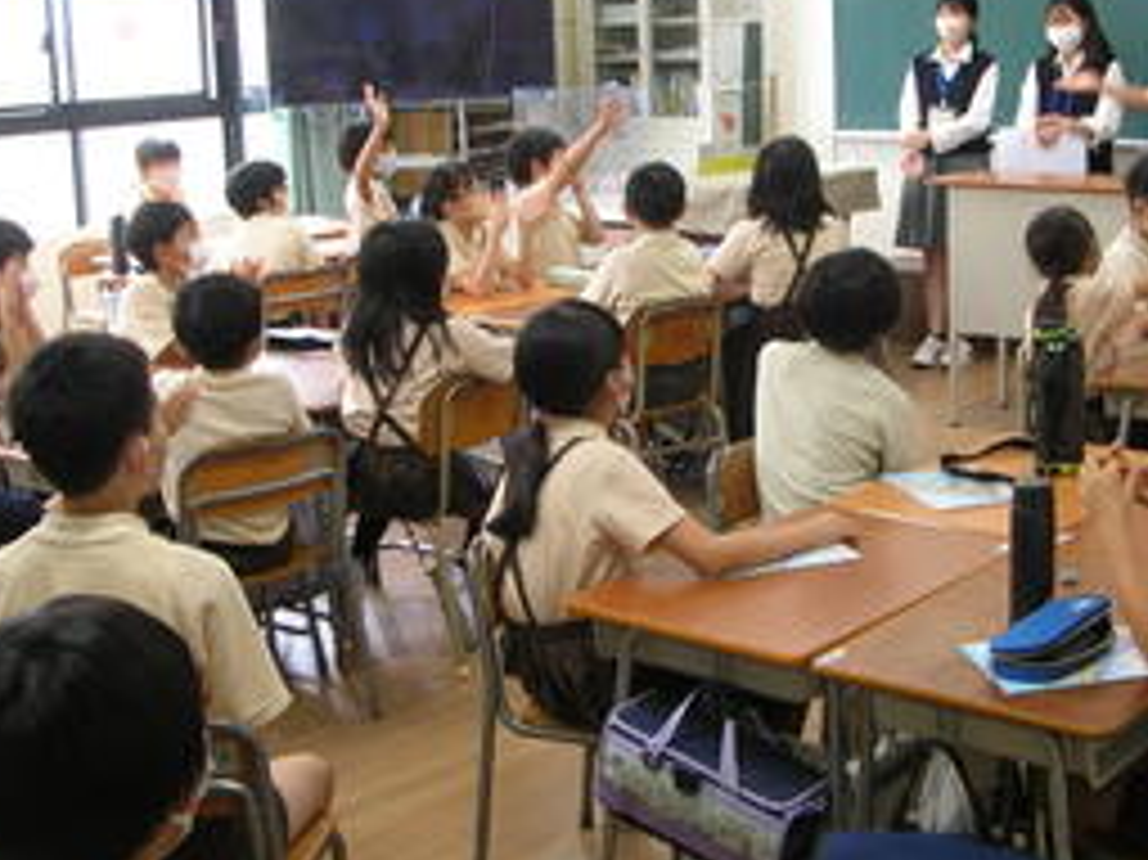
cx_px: 756
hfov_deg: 34.7
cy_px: 392
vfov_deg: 26.5
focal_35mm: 55
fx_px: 1823
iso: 50
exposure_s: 1/12
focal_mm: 5.8
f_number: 2.8
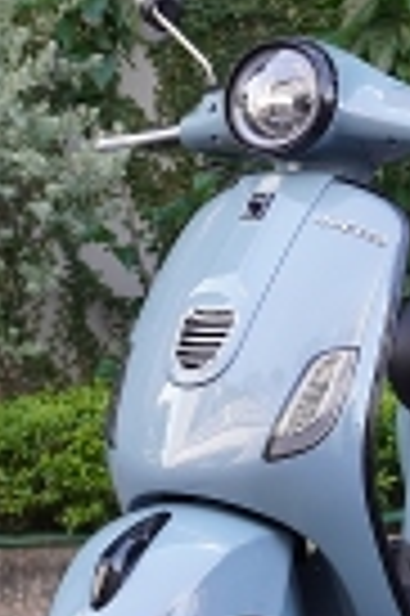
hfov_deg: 11.7
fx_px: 1987
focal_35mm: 116
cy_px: 369
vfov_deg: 17.6
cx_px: 419
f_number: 4
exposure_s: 1/160
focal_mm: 22
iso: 320
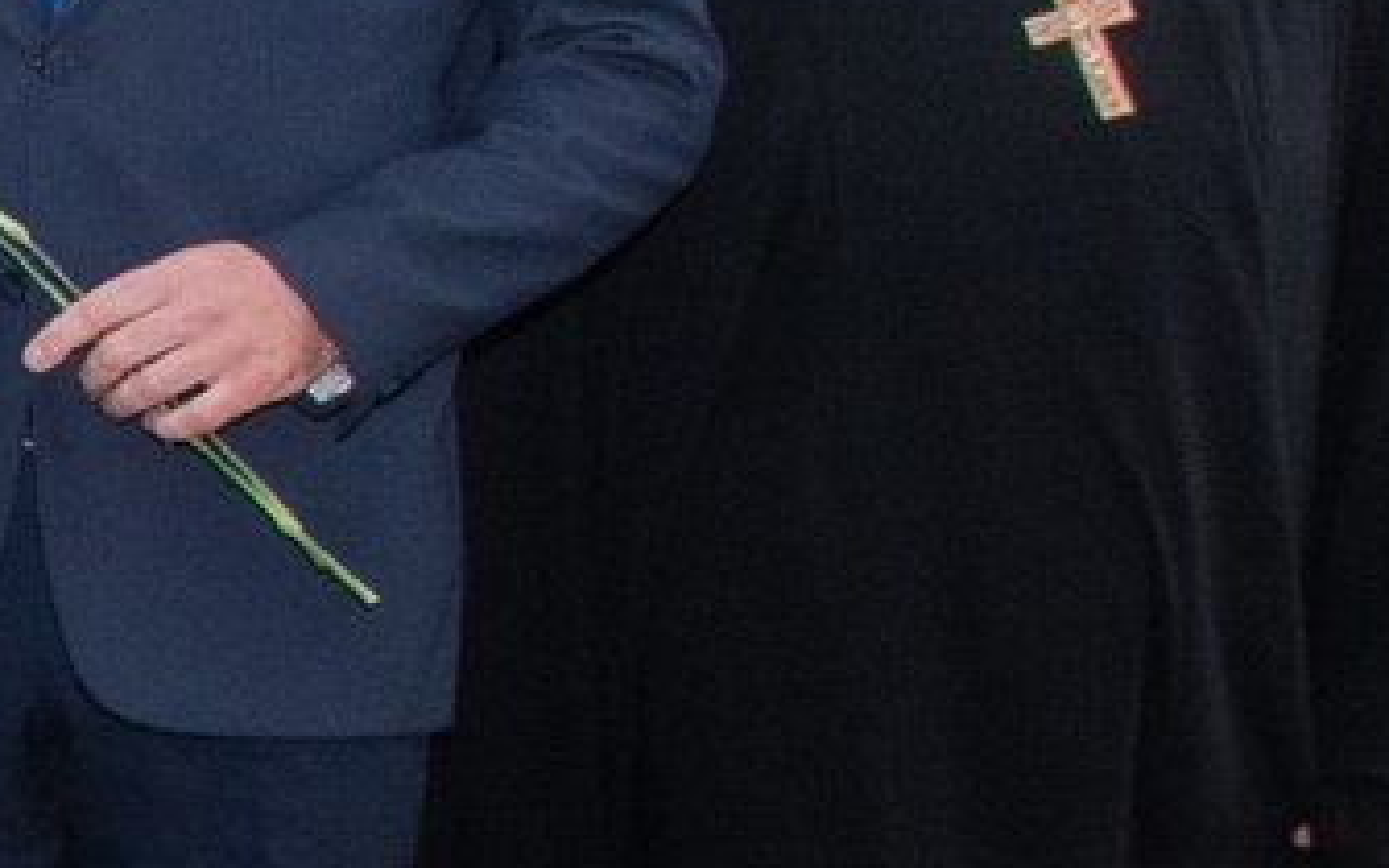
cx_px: -2526
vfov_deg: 6.8
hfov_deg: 9.1
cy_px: 1093
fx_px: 7268
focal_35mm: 192
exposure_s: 1/160
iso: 640
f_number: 10
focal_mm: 24
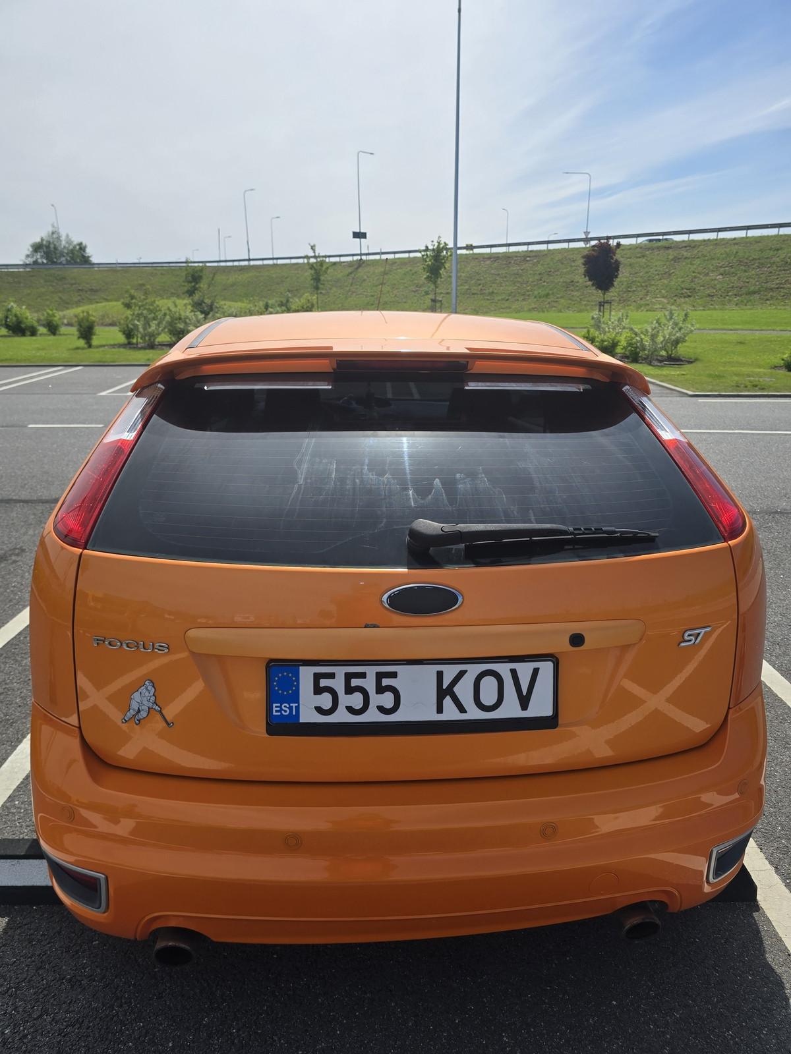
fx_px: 701
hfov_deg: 58.9
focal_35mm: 23
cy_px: 527
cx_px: 396
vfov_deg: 73.9
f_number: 1.7
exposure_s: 1/970
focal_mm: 6.3
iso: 12
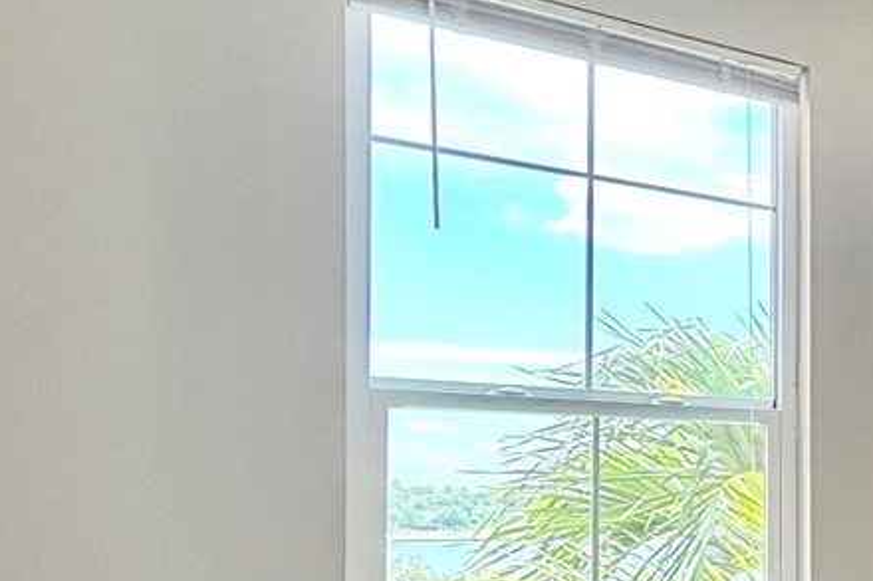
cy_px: 490
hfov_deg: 23.3
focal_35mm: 53
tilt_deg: +1.2
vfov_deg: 24.9
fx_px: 1285
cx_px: 1506
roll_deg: +0.3
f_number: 2.2
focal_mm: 2.22
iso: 100
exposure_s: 1/120
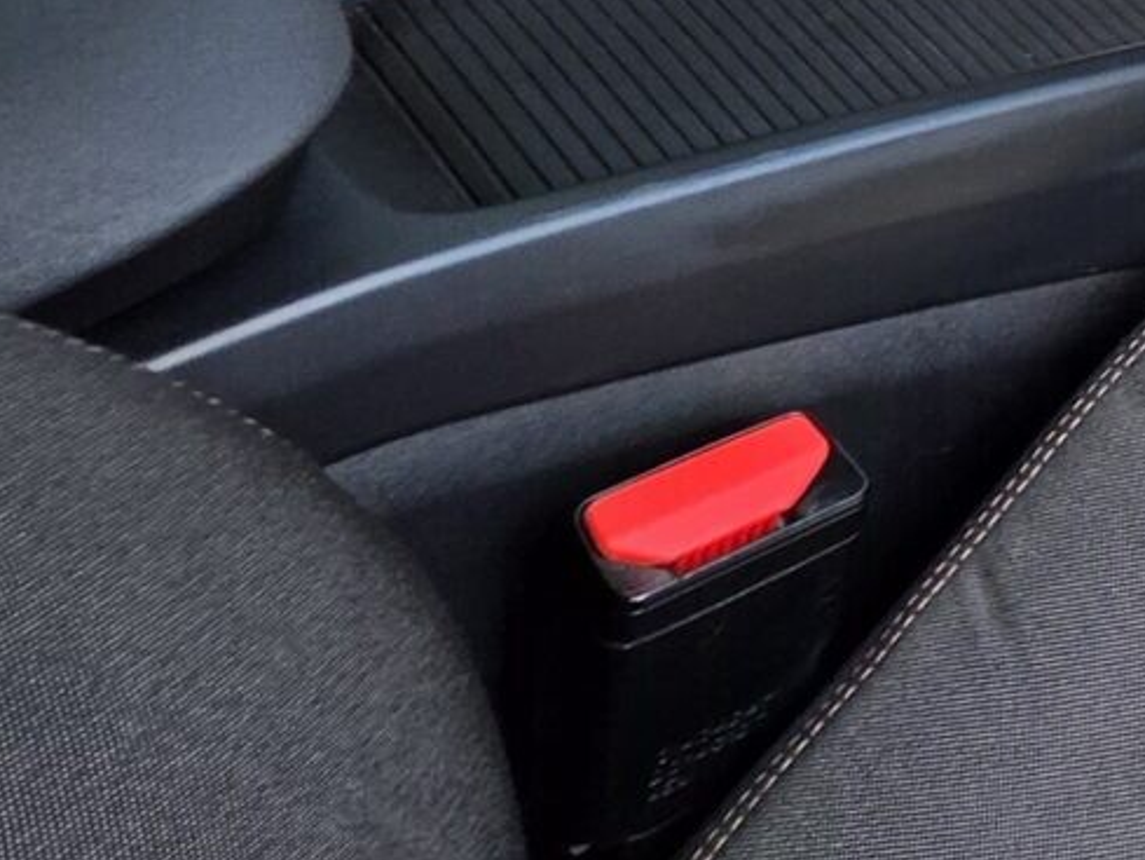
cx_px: 2323
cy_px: -771
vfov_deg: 17.0
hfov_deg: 18.3
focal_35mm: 68
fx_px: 2250
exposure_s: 1/322
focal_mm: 2.2
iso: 32
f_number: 1.9
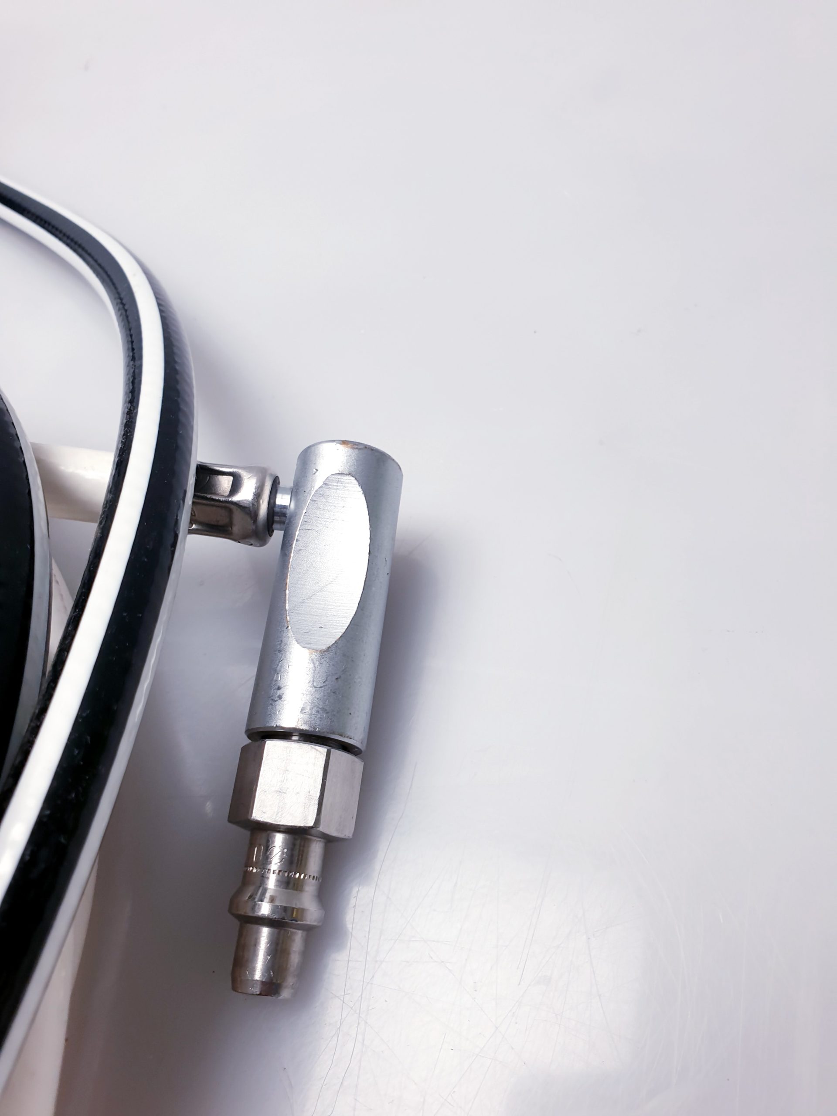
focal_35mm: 26
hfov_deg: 53.1
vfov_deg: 67.3
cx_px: 418
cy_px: 558
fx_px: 838
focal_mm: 4.3
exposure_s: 1/100
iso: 64
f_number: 2.4
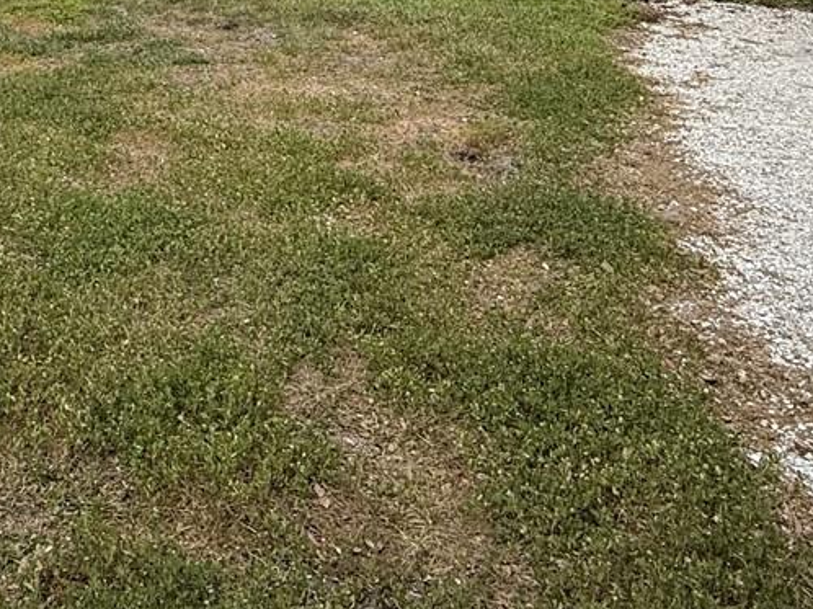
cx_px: 194
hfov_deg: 40.8
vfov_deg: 27.0
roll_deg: +0.1
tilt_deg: -0.7
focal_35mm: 45
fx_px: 1056
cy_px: -183
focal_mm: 2.22
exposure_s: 1/3289
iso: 50
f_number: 2.2
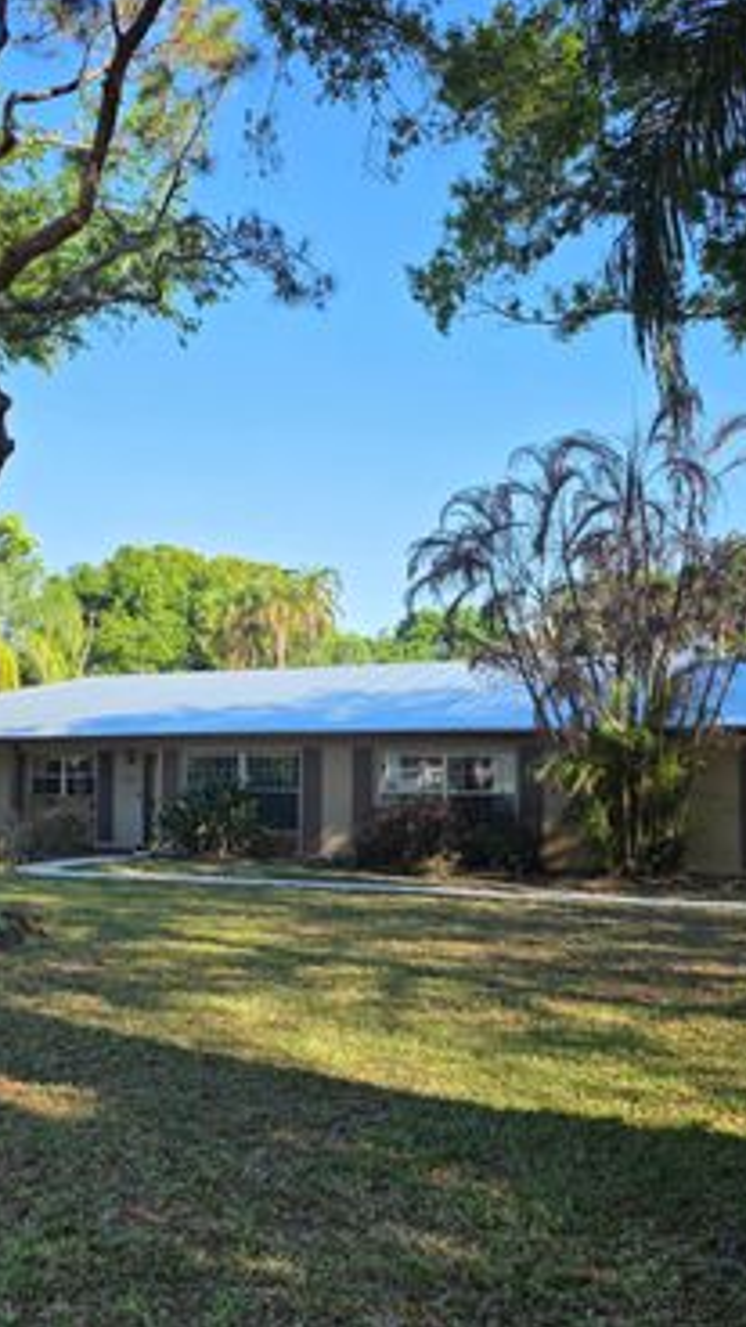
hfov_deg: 34.6
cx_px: 310
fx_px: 1196
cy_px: 662
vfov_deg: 58.0
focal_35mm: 34
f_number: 1.7
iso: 80
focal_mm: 6.3
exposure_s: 1/2423
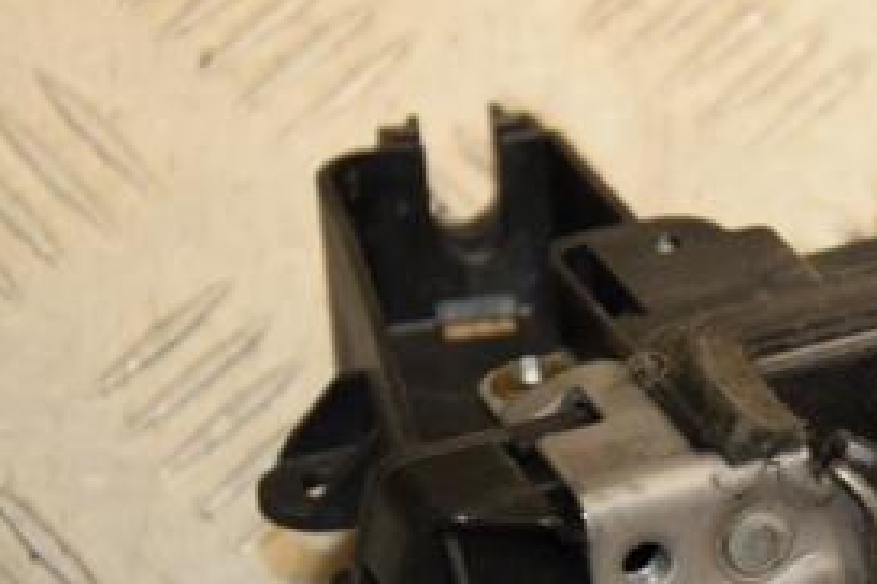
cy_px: 429
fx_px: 4674
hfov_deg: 10.6
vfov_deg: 7.1
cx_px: 909
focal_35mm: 192
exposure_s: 1/200
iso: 800
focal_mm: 58
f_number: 5.6
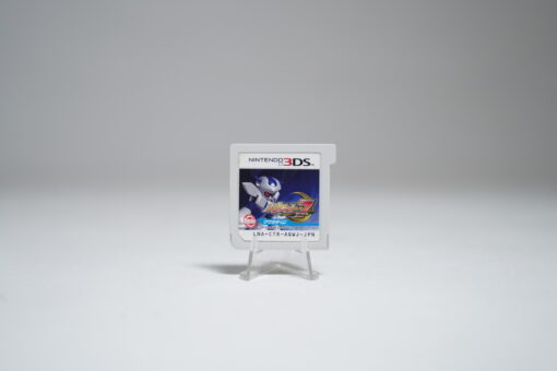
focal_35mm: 61
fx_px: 944
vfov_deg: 22.3
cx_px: 278
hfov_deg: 32.9
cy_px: 186
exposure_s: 1/40
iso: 640
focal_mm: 61
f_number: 5.6
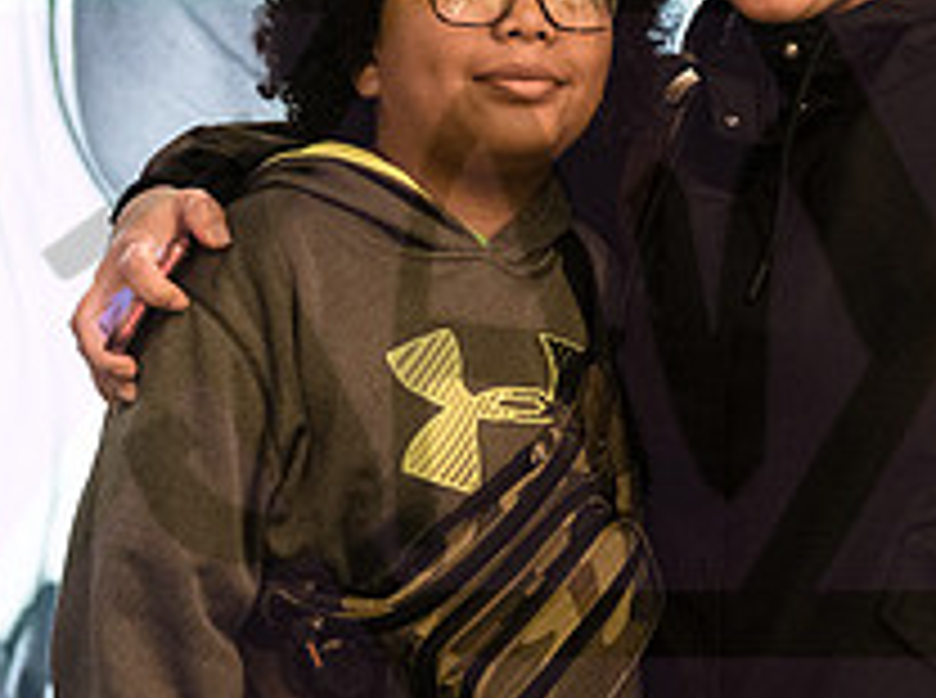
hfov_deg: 19.1
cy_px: 345
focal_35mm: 103
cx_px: 637
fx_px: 2779
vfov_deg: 14.3
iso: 4000
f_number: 2.8
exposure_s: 1/125
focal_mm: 32
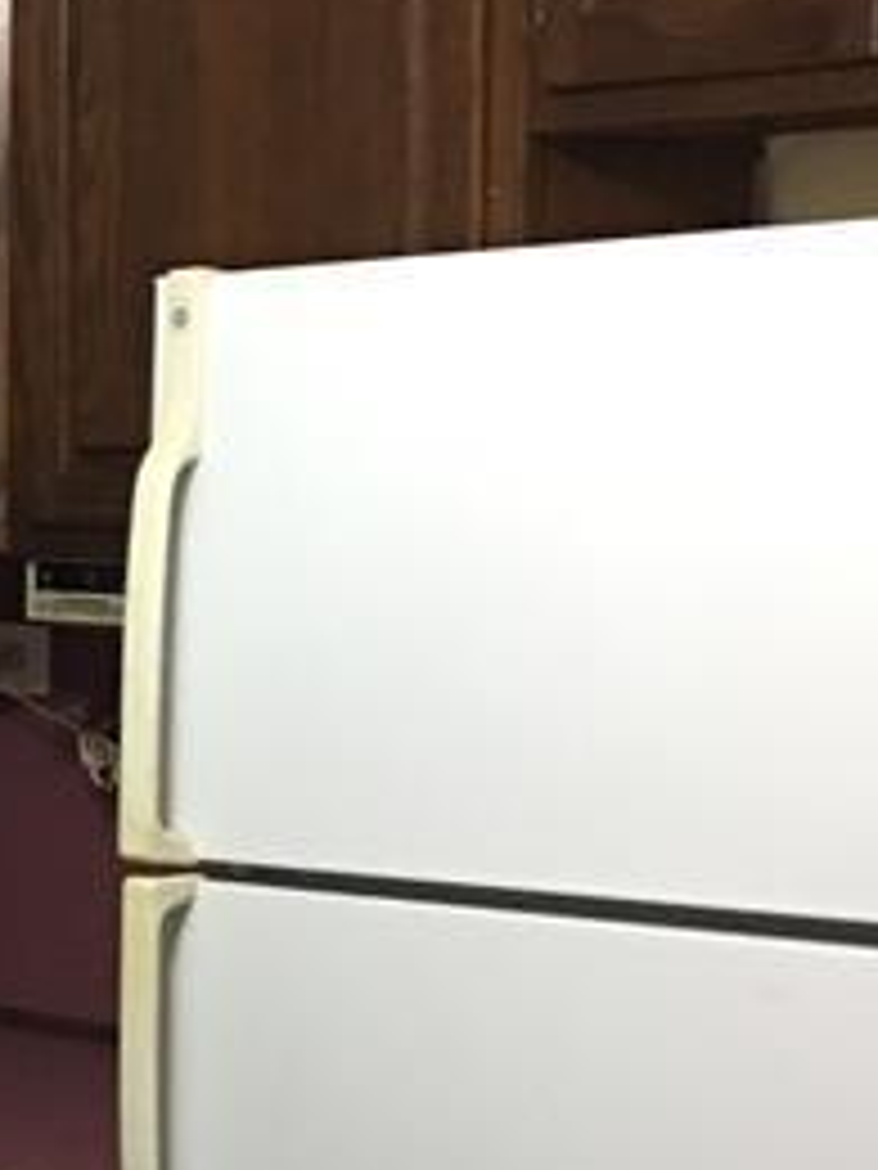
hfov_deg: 11.4
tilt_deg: -2.2
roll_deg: +1.2
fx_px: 3855
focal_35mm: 114
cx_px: -991
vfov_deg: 17.2
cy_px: 760
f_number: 2.2
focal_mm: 4.15
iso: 80
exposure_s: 1/8
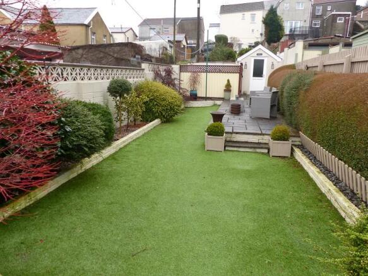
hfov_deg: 69.4
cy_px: 138
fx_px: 266
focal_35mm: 25
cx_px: 184
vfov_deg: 54.9
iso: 160
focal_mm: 4.5
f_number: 2.8
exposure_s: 1/60
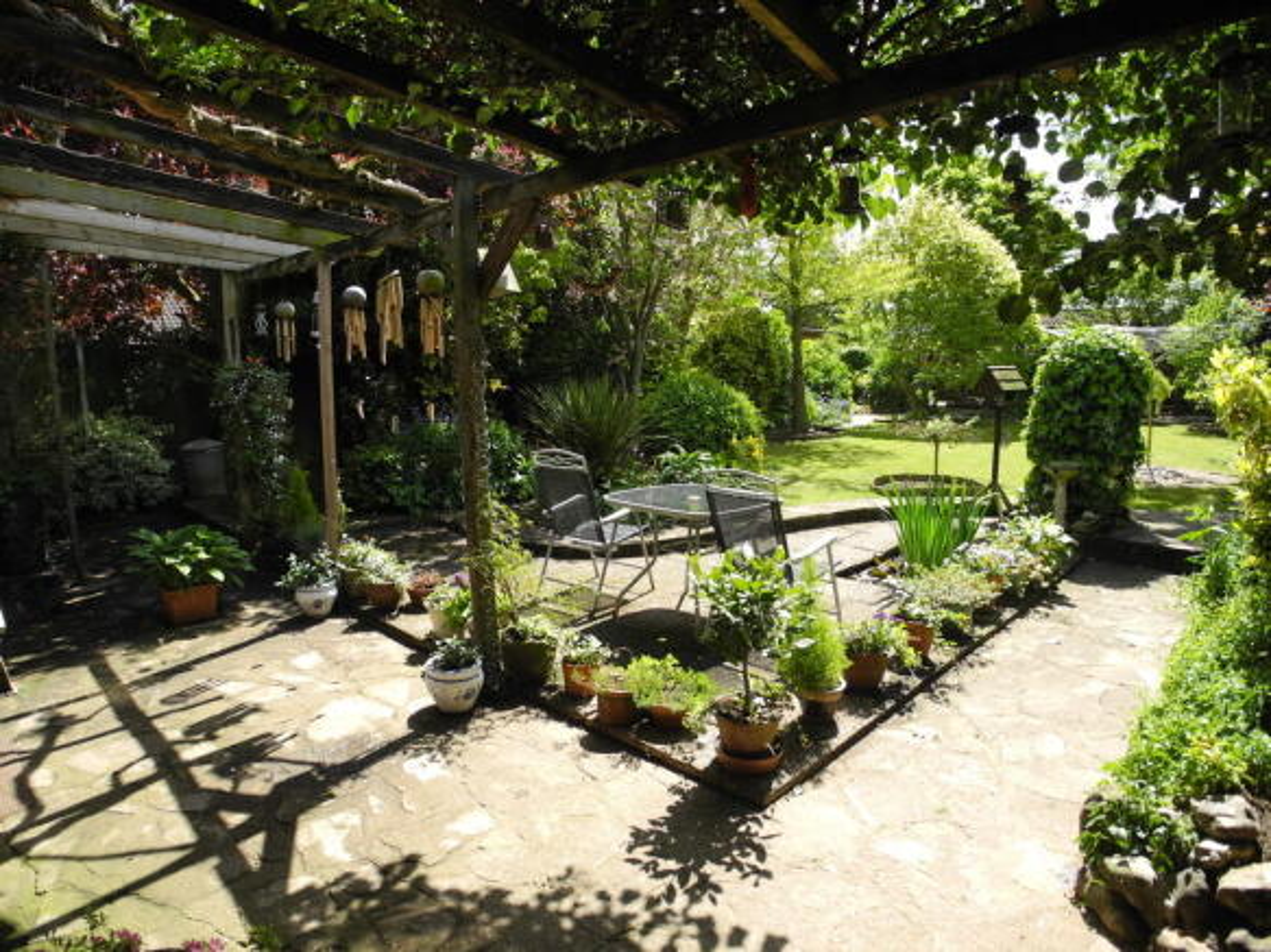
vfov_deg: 49.7
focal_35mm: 28
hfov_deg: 63.5
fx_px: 1028
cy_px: 476
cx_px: 636
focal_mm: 6
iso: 100
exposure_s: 1/504
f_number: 2.8
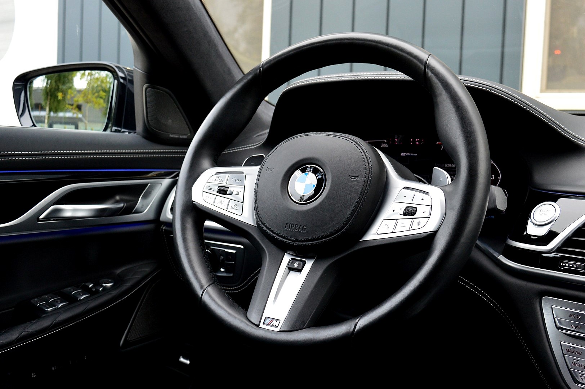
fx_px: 658
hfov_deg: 48.0
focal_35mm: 40
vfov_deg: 33.0
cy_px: 194
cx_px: 292
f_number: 7.1
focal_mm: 27
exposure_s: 1/60
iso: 800
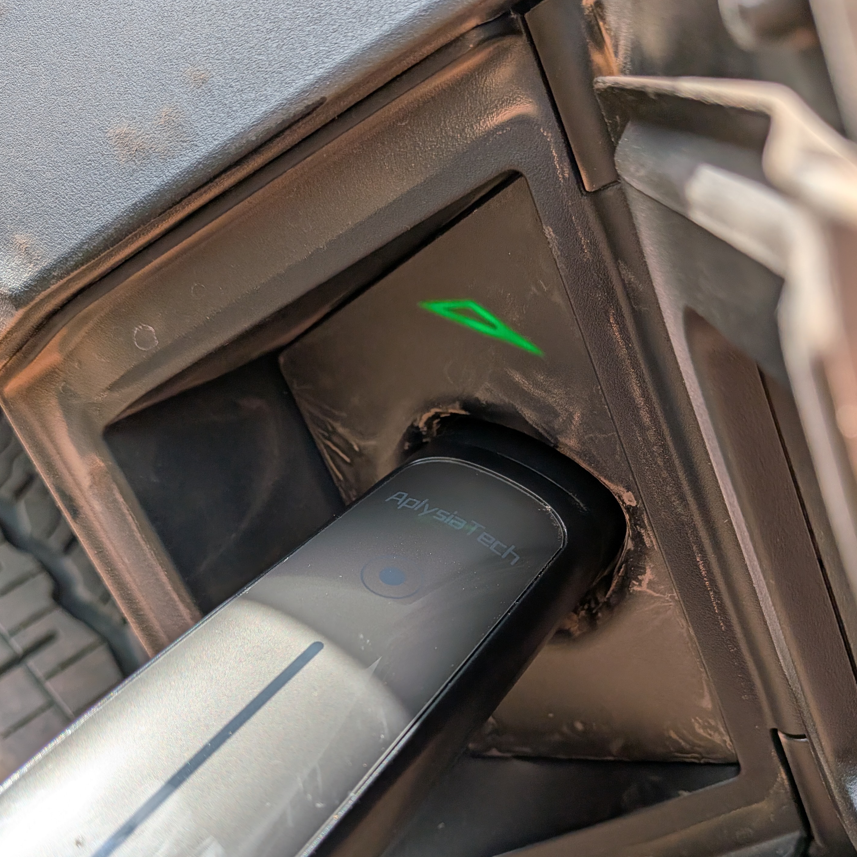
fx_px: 840
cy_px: 559
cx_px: 448
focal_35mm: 30
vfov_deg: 53.2
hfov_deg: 54.0
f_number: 1.7
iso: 19
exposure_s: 1/739
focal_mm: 4.53
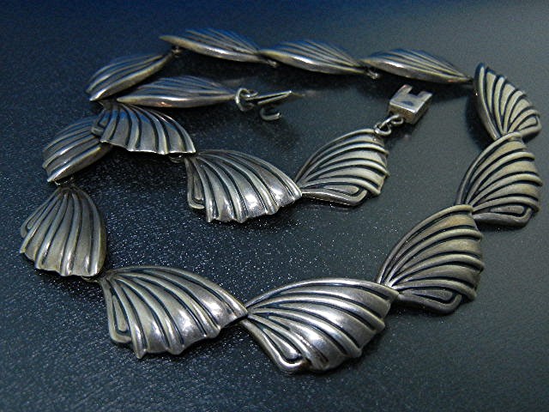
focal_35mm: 39
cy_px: 206
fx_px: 619
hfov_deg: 47.9
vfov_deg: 36.8
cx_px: 274
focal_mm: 7.1
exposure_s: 1/30
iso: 422
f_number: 7.4
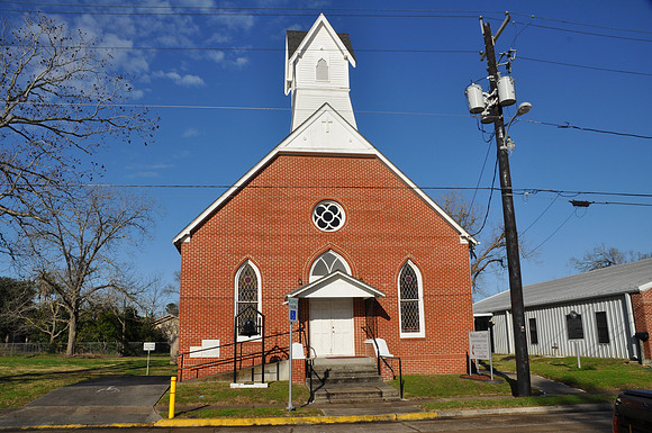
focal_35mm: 27
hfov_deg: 67.5
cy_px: 216
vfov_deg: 47.8
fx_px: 488
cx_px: 326
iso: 200
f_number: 14
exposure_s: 1/200
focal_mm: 18
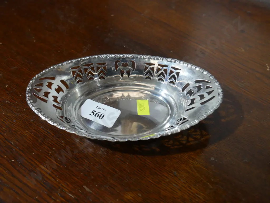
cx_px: 135
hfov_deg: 46.8
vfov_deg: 36.0
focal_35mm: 40
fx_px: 312
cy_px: 102
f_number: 4.4
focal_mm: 20
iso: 640
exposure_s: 1/60
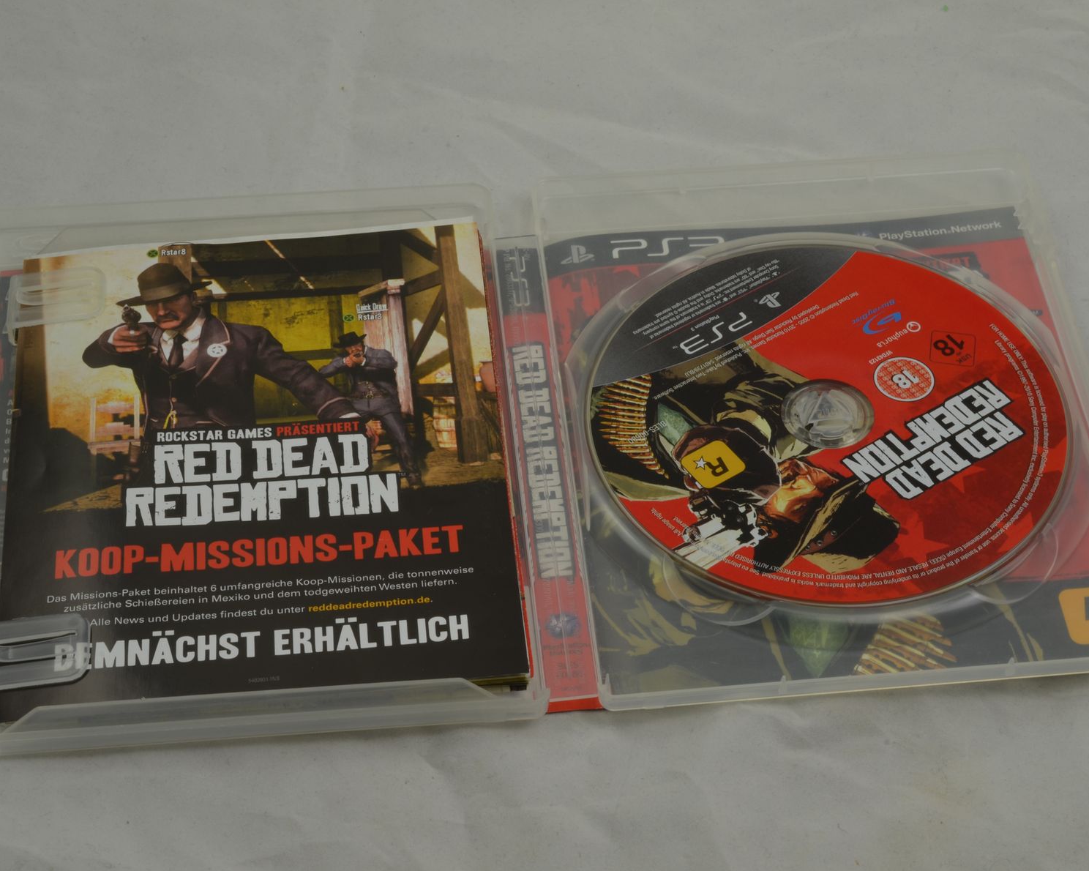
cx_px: 564
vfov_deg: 22.5
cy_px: 436
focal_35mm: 68
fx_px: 2191
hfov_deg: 27.9
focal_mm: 40
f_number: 20
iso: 100
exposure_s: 1/2.5
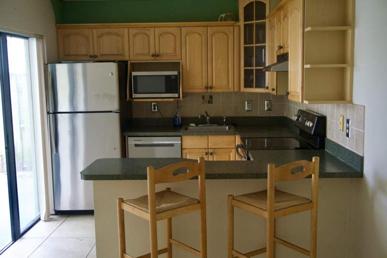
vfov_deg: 33.0
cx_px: 194
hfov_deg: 47.9
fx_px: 435
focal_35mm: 40
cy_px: 129
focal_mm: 27
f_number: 4.5
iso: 2000
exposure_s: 1/160
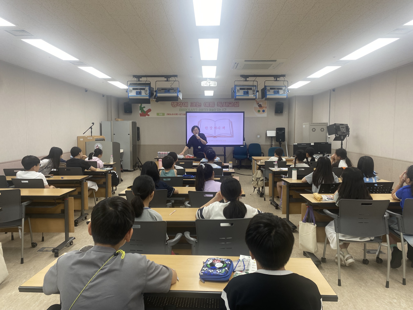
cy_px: 155
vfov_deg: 53.1
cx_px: 206
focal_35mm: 26
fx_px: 310
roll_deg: -0.5
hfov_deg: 67.3
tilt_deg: -5.1
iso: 64
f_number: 1.8
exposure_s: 1/120
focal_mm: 4.25
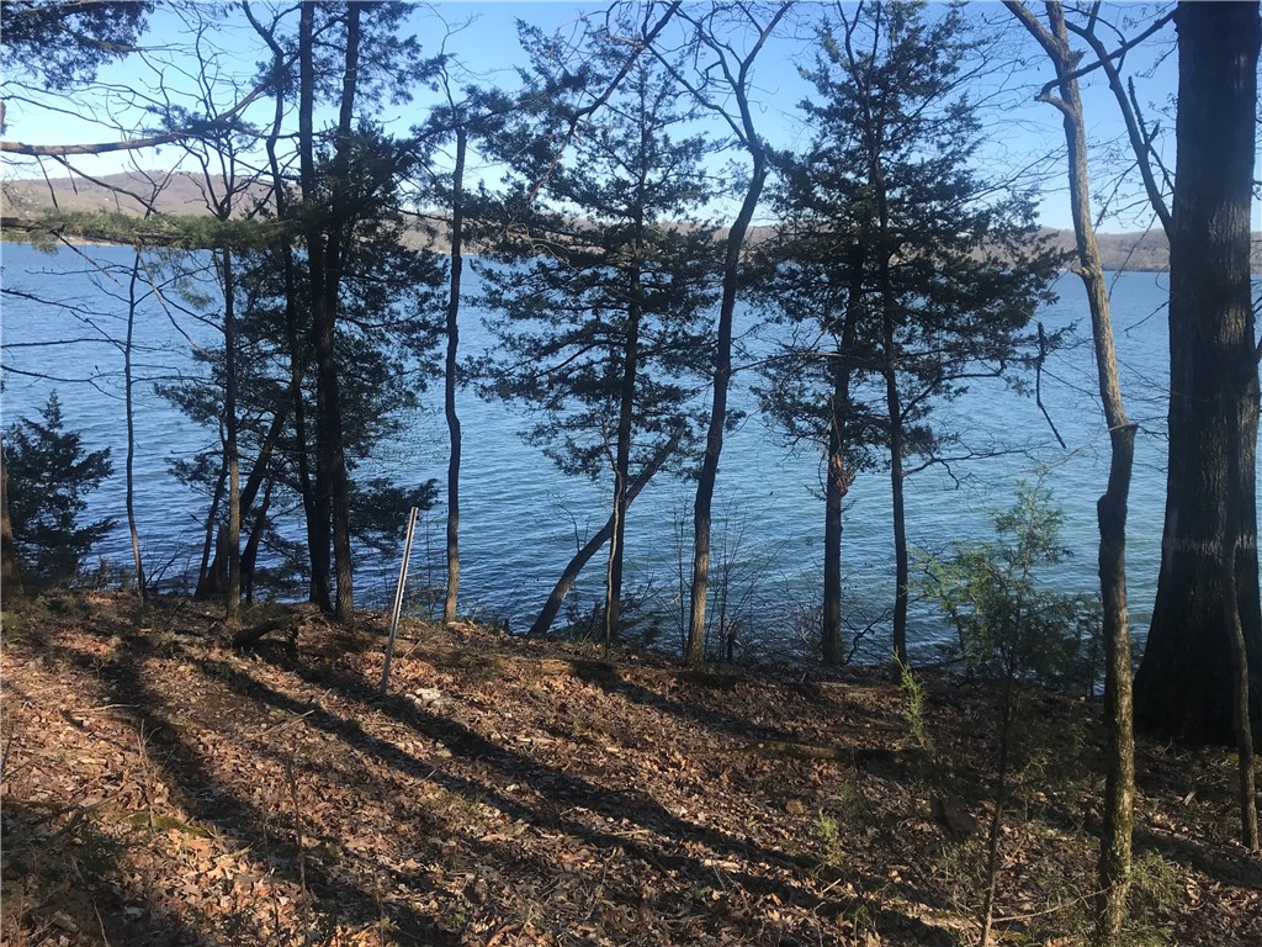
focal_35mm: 28
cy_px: 474
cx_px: 631
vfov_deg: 49.7
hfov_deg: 63.4
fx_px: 1021
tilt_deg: -12.2
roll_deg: -2.7
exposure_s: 1/977
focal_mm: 3.99
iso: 20
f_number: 1.8
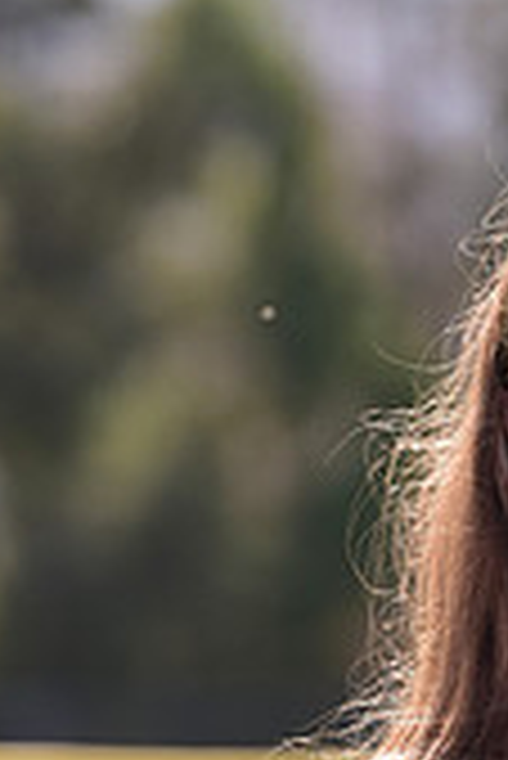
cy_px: 962
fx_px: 14490
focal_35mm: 686
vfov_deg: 3.0
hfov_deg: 2.0
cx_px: 708
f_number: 5.6
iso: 100
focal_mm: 200
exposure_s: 1/250
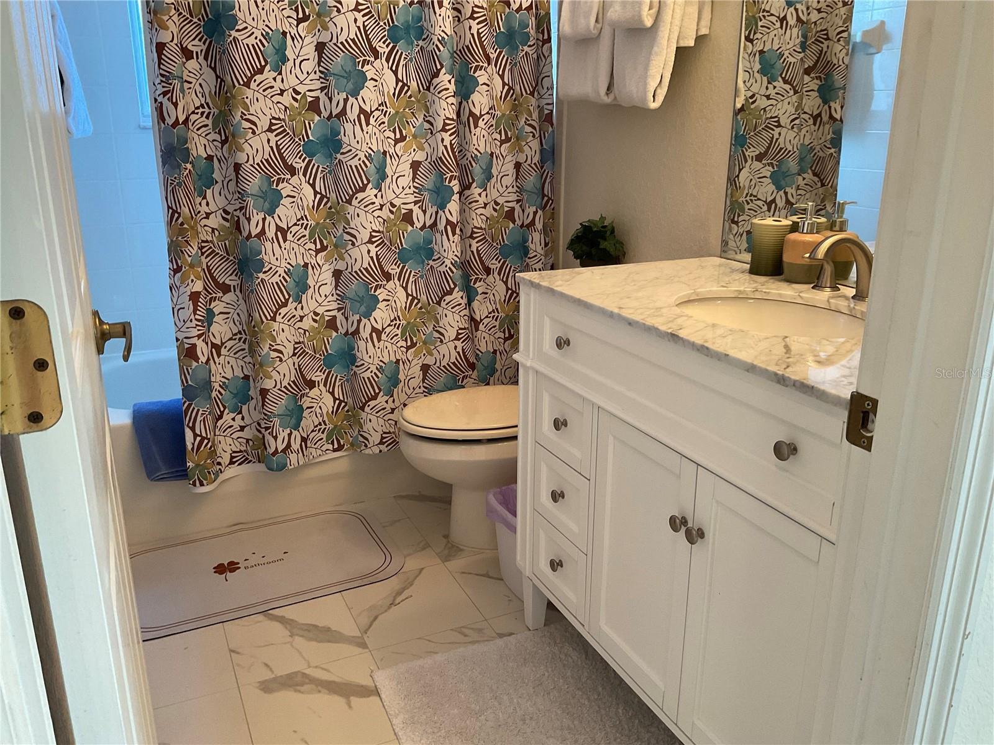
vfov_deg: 48.2
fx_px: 833
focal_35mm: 29
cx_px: 497
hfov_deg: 61.7
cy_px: 372
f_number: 1.8
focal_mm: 3
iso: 100
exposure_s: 1/60
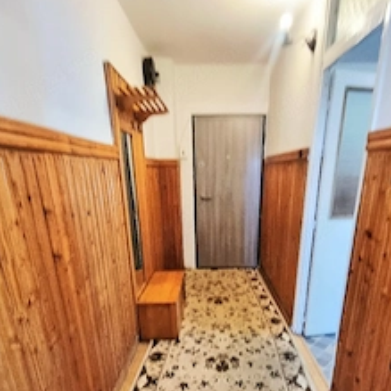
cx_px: 214
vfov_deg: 70.6
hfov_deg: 72.0
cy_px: 252
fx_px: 268
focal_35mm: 21
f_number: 2.2
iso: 500
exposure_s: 1/33
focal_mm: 2.2
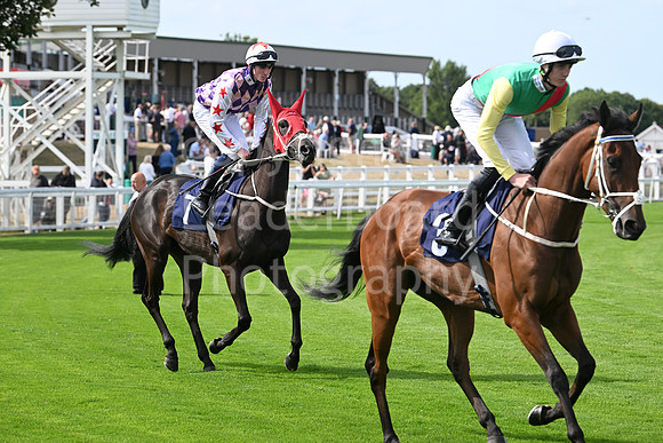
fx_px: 2671
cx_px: 332
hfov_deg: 14.2
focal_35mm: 145
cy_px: 222
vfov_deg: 9.5
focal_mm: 145
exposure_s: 1/1250
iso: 400
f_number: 5.6
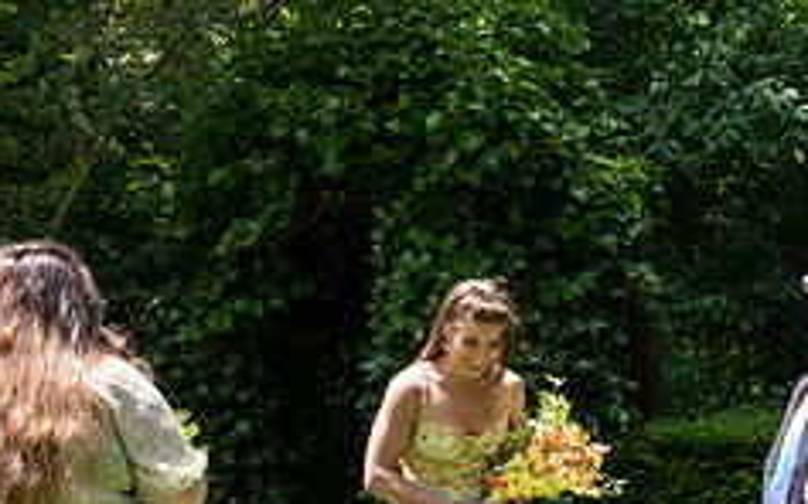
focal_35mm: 85
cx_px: 842
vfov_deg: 15.3
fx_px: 1871
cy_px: 332
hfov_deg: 23.2
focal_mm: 34
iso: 400
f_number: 6.3
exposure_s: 1/320
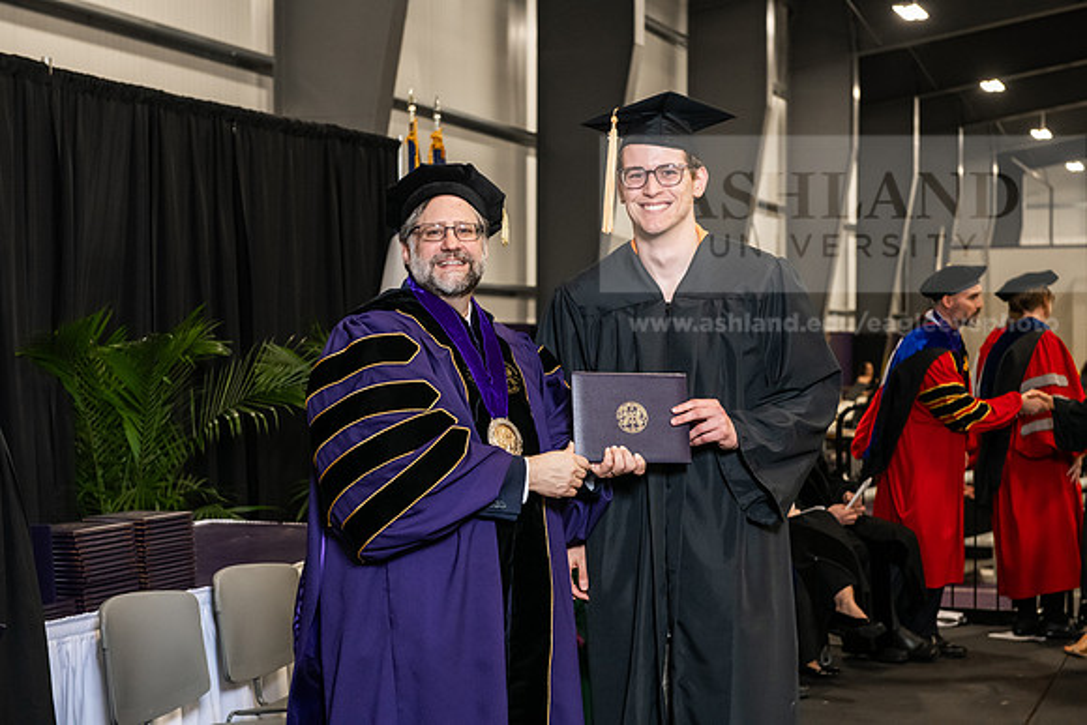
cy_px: 362
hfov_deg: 32.4
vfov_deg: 21.9
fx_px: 1872
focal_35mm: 62
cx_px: 544
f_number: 5
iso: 2500
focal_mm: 62
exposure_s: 1/200
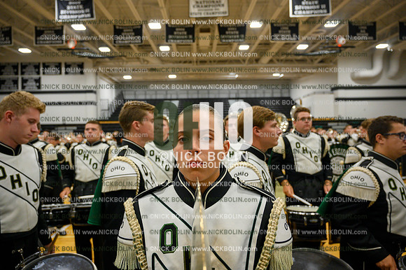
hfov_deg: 73.8
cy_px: 135
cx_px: 203
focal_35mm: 24
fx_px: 271
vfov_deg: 53.1
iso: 1250
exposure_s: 1/250
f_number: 4
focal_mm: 24
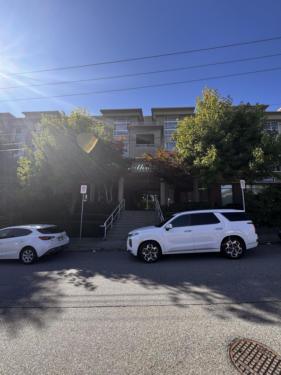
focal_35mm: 15
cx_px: 149
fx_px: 162
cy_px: 185
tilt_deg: +11.7
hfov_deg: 81.7
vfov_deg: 98.2
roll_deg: -1.0
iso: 40
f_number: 2.2
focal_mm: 2.22
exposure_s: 1/518
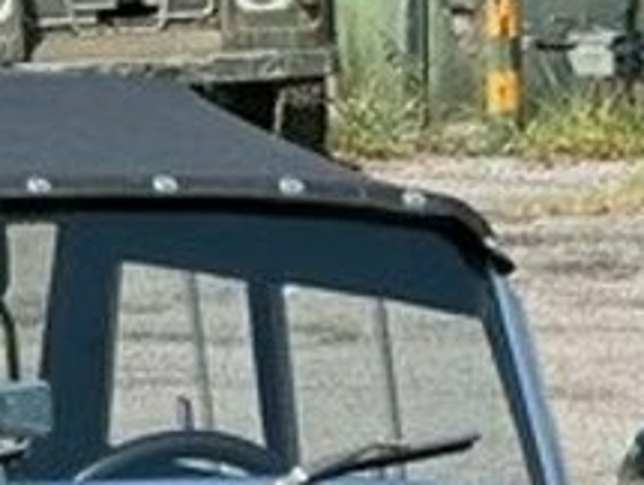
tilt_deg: -6.7
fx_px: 7995
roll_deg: +0.5
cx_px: 267
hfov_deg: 4.6
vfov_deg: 3.5
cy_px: 898
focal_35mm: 429
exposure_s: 1/501
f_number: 2.8
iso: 32
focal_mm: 9
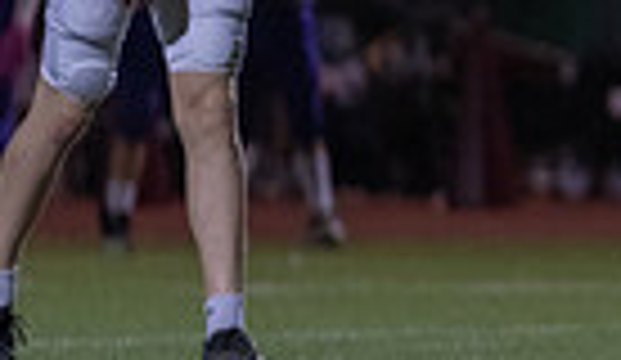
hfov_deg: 2.2
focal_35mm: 986
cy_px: 13
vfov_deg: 1.3
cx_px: 1128
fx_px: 16357
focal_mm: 200
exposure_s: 1/1250
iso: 4000
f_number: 2.8
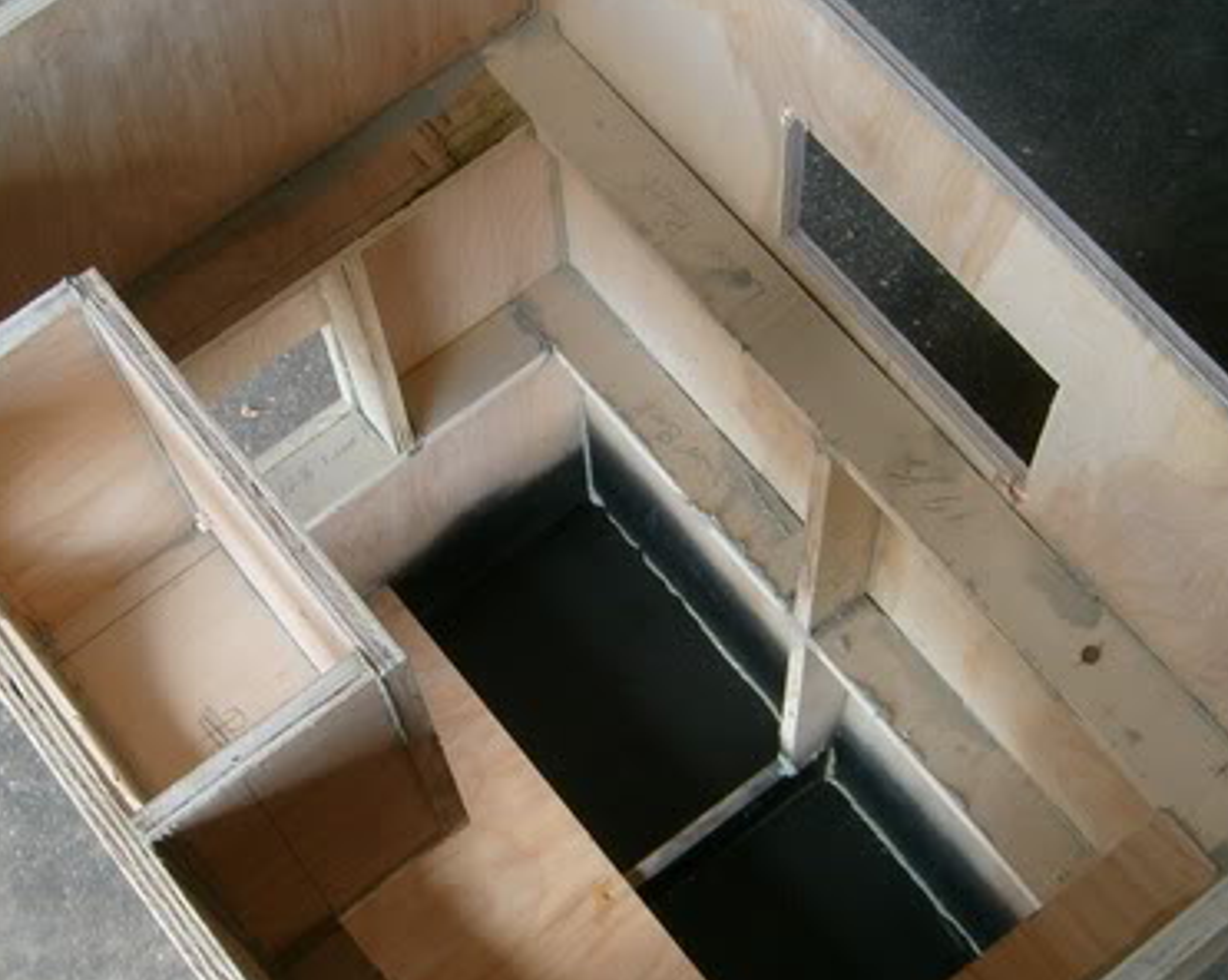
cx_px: 540
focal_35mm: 59
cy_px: 593
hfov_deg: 32.0
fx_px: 2142
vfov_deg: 25.7
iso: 80
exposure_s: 1/90
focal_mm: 5.8
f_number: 2.8
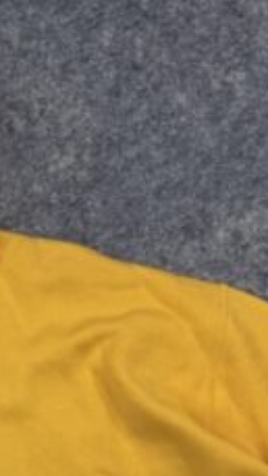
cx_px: -137
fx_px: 770
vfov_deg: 32.8
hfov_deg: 17.7
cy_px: 417
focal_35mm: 61
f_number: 1.78
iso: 80
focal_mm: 6.76
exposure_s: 1/376
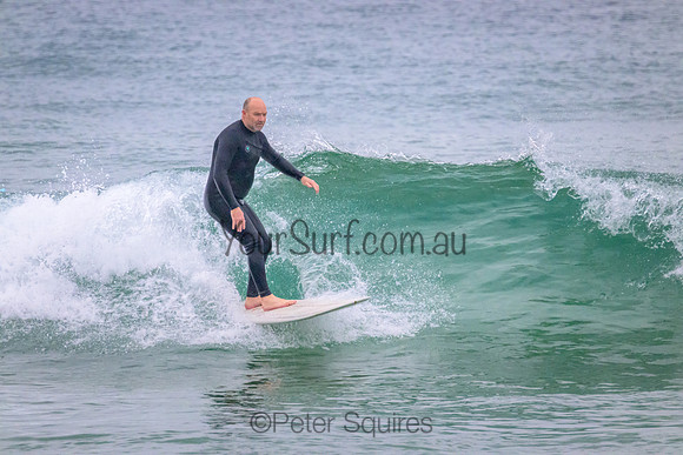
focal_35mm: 800
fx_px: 15181
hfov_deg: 2.6
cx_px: 342
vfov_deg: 1.7
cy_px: 228
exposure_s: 1/800
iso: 10000
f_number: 11
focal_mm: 800
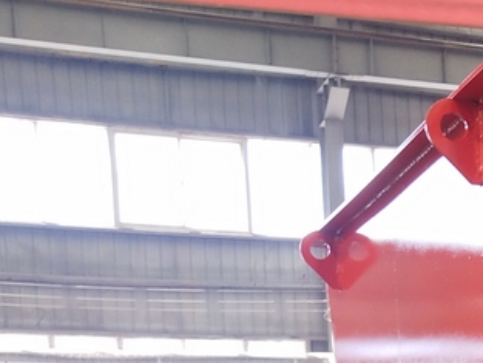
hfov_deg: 15.9
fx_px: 1605
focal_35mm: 115
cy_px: 650
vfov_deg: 11.9
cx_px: 685
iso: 182
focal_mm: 3.95
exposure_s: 1/50
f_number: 1.8
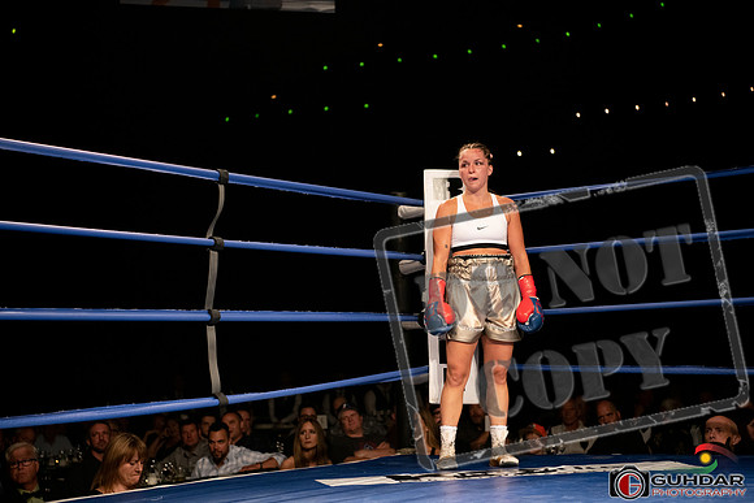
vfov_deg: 19.5
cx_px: 377
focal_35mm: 70
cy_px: 252
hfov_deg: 28.8
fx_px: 1466
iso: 1600
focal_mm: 70
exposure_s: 1/1250
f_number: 2.8
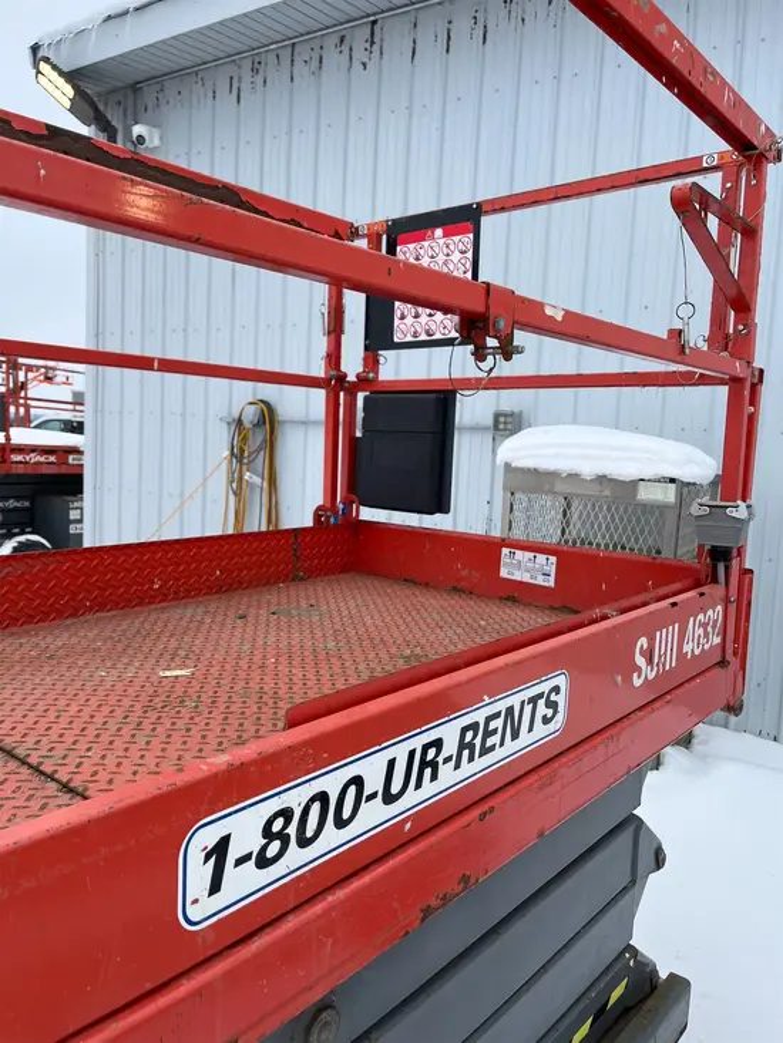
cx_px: 392
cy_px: 522
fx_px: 784
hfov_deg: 53.1
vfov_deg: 67.3
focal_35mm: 26
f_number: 1.6
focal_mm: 5.1
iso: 50
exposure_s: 1/1580
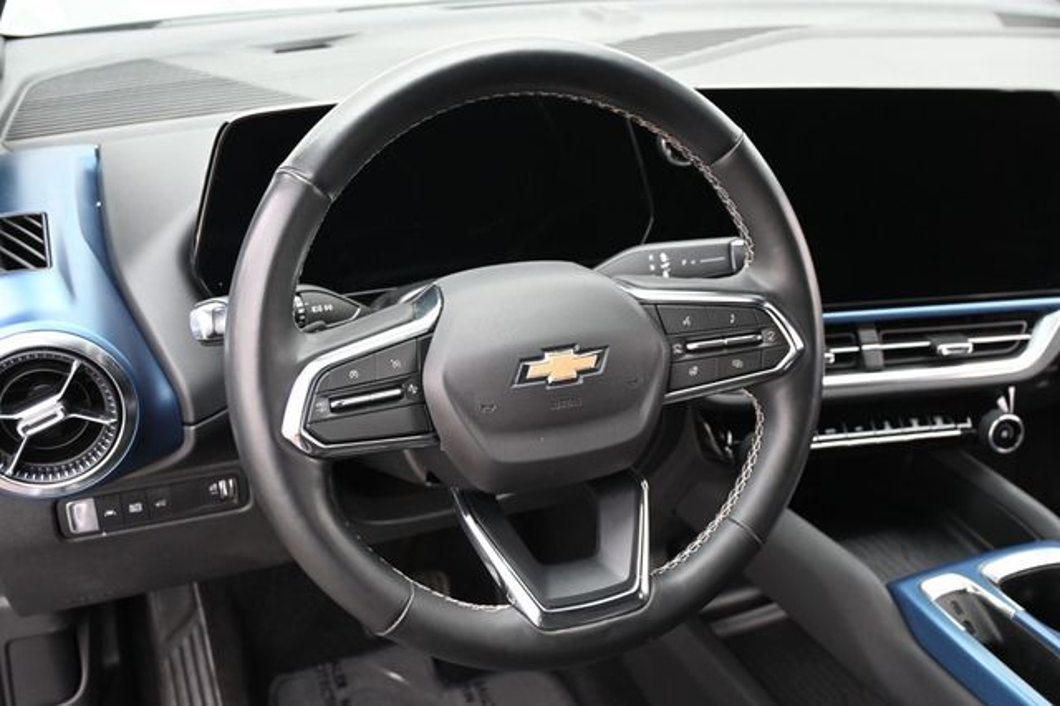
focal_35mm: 37
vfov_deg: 36.1
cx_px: 530
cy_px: 353
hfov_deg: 52.2
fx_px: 1081
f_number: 4.2
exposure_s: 1/125
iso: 500
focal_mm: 24.5
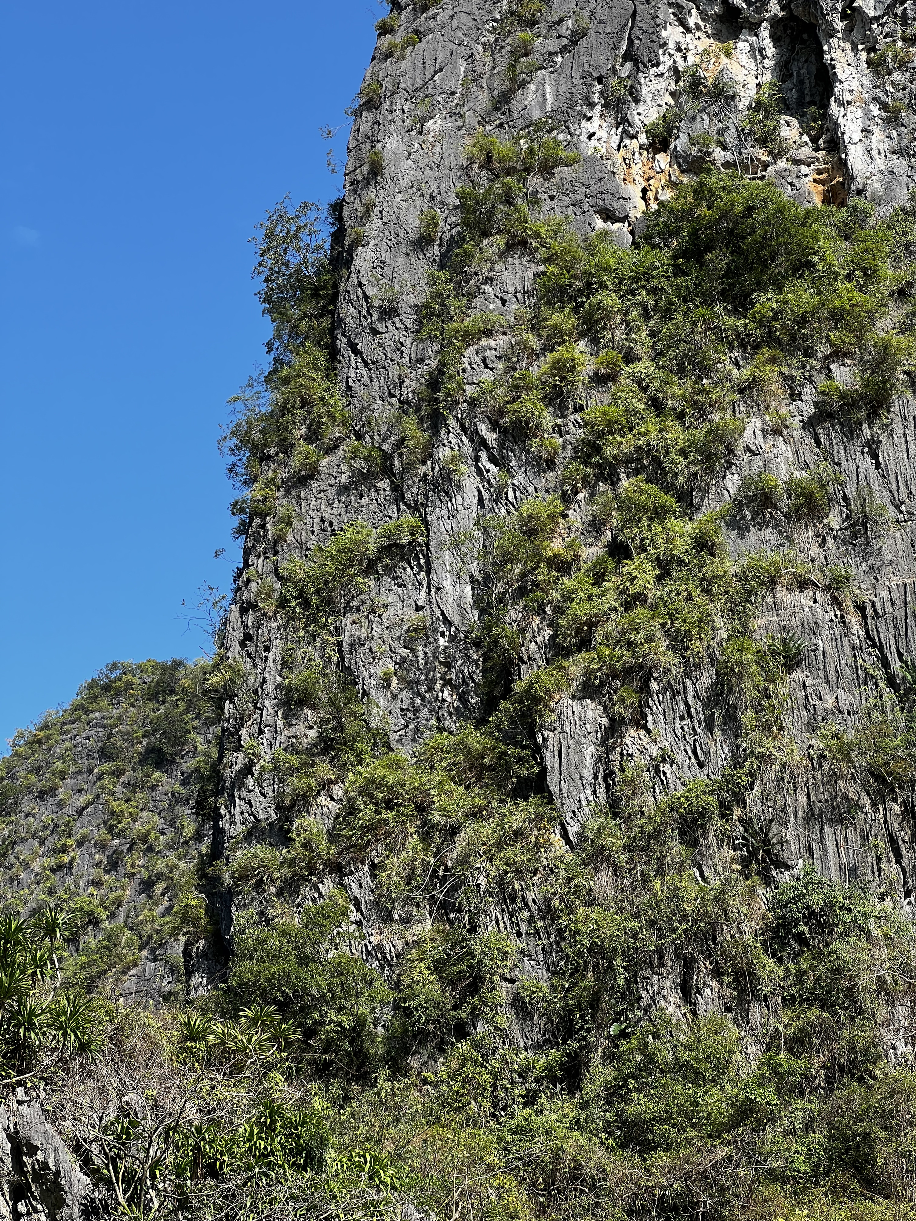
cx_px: 458
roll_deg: +1.4
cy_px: 610
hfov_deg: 19.1
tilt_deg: +27.6
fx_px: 2717
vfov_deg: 25.3
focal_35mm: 77
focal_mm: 9
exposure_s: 1/327
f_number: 2.8
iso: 32
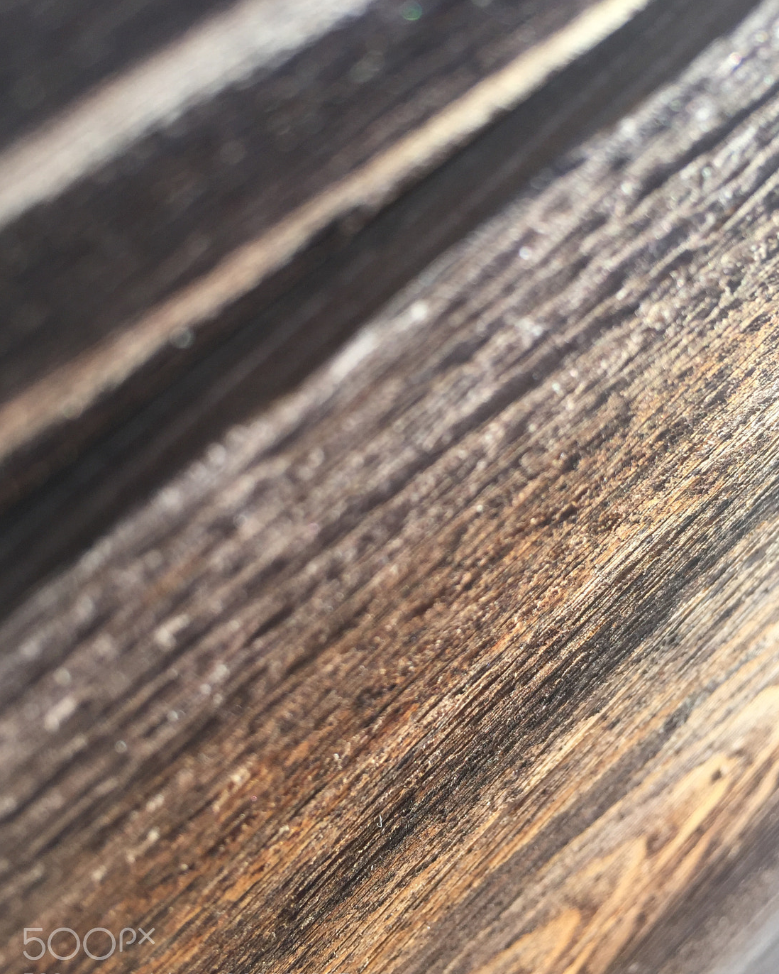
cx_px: 404
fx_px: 951
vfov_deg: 54.2
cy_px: 469
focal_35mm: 33
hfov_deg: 44.5
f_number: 2.2
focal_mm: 4.15
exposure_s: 1/648
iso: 32
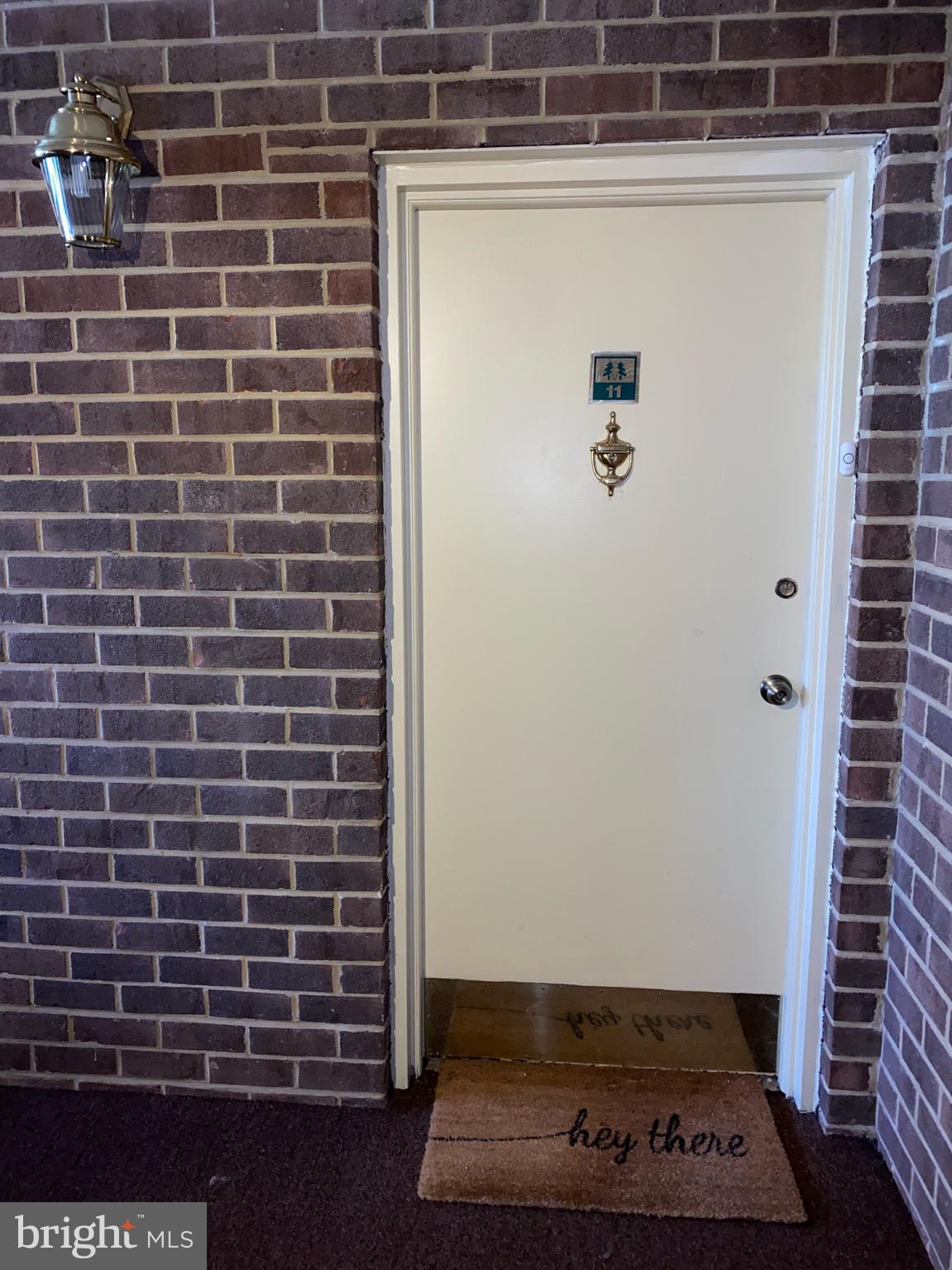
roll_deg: +0.0
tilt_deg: -9.3
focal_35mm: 26
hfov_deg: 53.0
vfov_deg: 67.3
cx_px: 476
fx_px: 954
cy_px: 635
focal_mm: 4.25
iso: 80
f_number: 1.8
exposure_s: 1/4
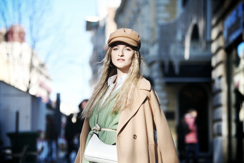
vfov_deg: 12.5
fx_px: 745
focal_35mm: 110
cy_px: 82
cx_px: 122
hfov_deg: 18.6
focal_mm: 110
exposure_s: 1/8000
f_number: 3.2
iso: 1250
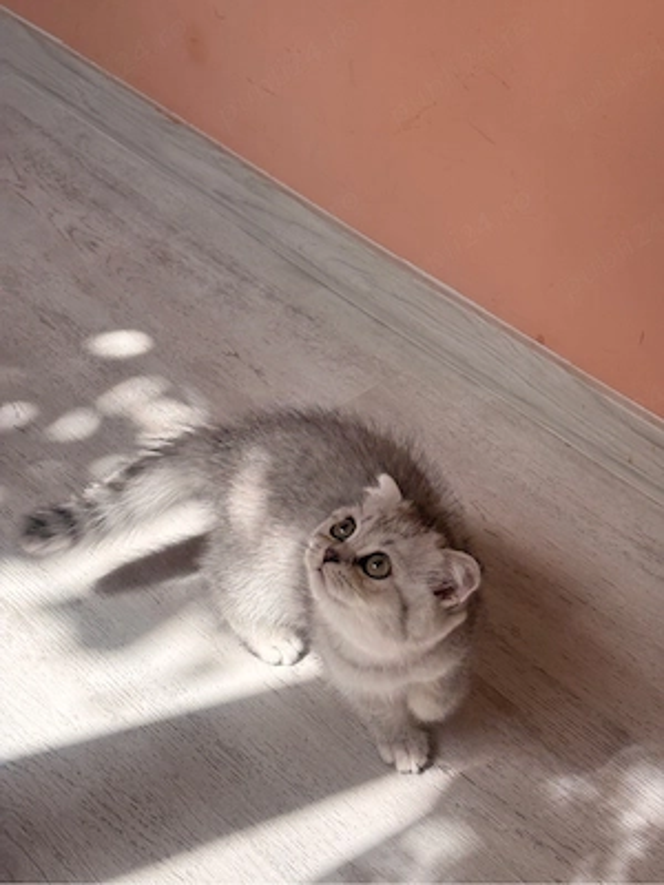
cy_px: 442
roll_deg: -2.1
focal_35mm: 52
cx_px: 332
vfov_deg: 36.8
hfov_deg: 28.0
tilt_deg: -40.1
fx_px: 1330
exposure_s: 1/507
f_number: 1.6
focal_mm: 5.96
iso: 50
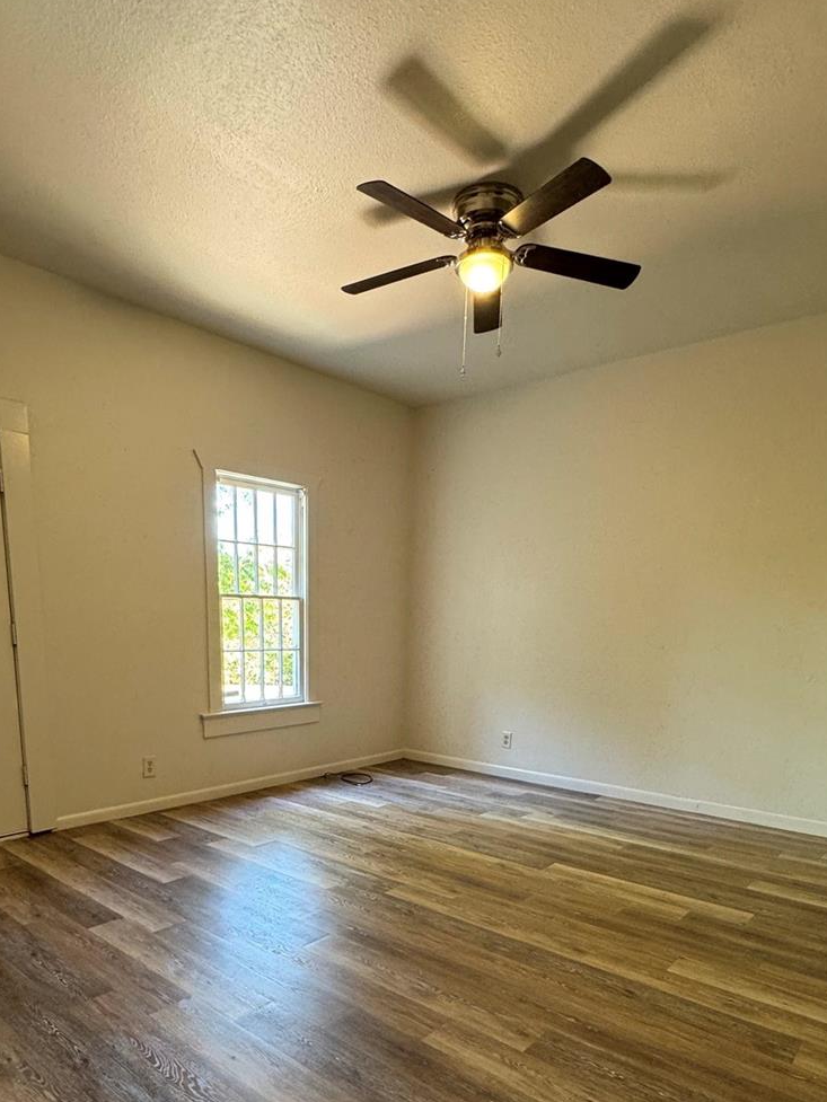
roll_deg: -0.5
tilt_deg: -11.2
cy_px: 761
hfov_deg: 61.0
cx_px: 373
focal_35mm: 22
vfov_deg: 73.3
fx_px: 701
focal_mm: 2.22
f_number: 2.2
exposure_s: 1/60
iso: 250
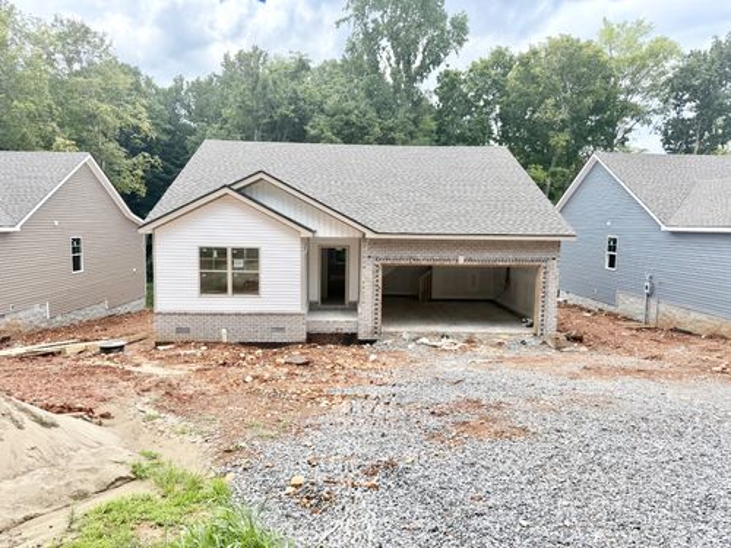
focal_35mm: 24
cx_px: 366
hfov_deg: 71.6
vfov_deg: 56.8
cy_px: 274
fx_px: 507
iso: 100
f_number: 1.78
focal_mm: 6.76
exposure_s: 1/3021
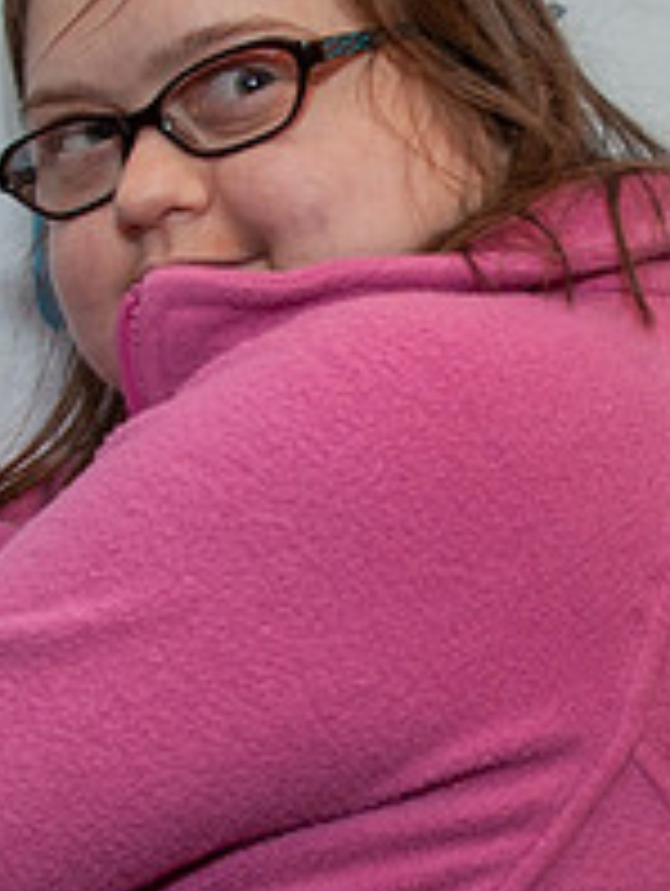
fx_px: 2730
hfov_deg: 13.9
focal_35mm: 106
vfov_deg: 18.5
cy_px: 333
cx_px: 607
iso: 250
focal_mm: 18
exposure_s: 1/60
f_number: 4.5
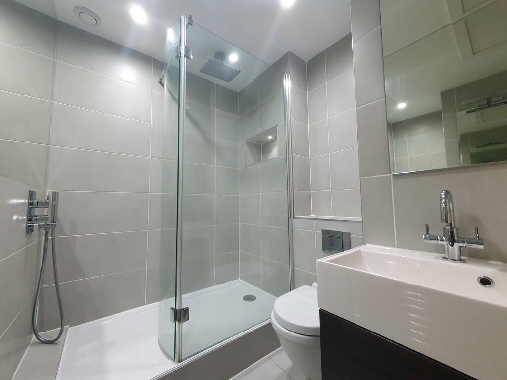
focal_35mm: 13
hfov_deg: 106.2
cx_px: 254
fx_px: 190
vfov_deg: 89.9
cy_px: 190
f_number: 2.2
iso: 250
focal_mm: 1.8
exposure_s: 1/50
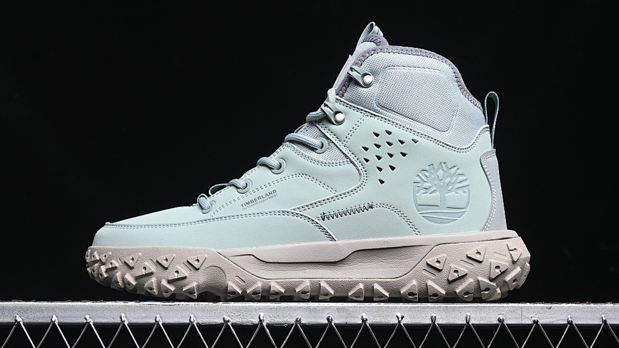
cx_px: 310
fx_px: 1297
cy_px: 173
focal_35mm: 79
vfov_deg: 15.3
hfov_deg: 26.9
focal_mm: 50
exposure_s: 1/60
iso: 160
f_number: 6.3
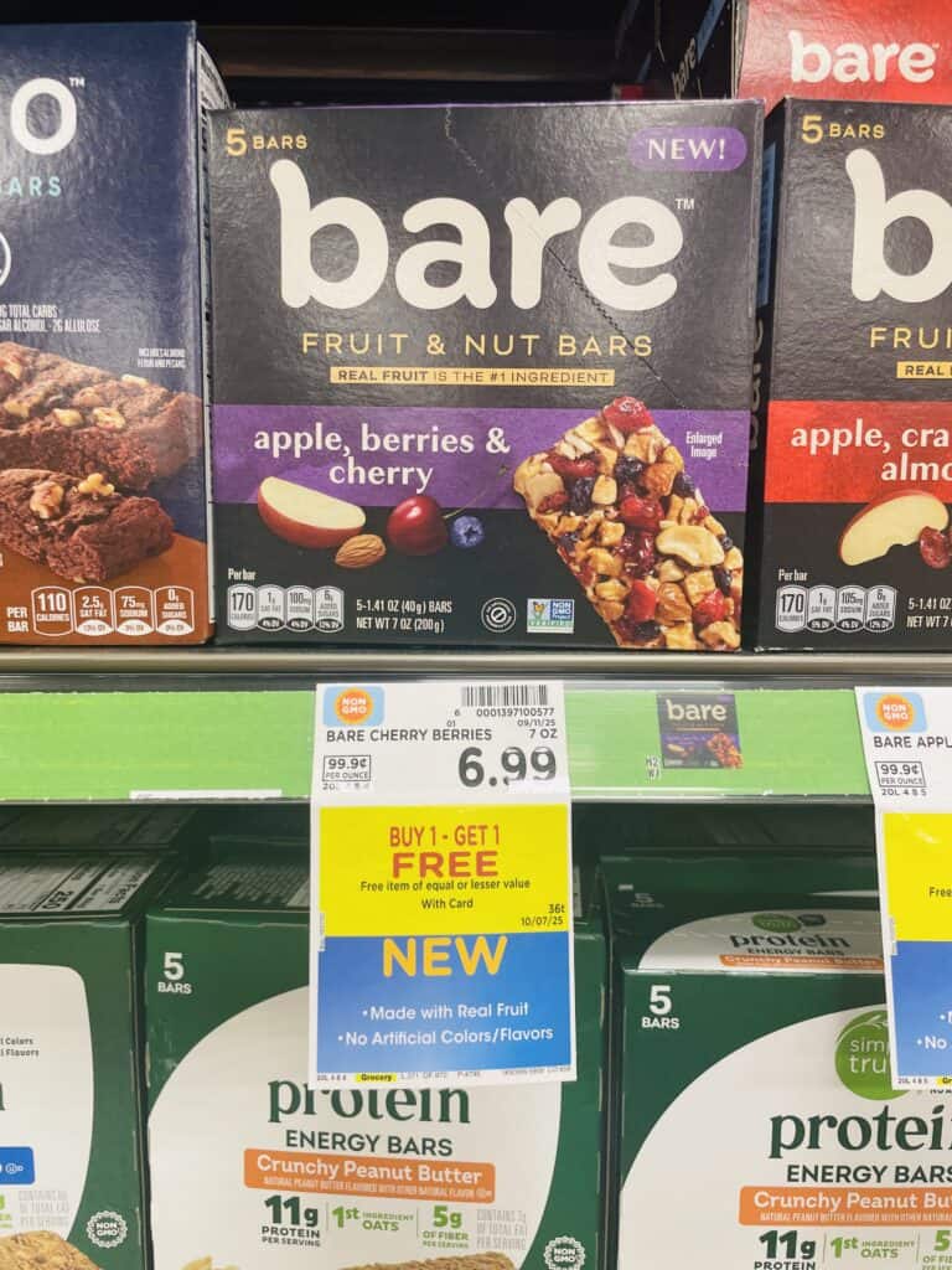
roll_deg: -0.9
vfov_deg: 67.3
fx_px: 953
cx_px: 476
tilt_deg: -6.7
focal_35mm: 26
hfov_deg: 53.1
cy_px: 635
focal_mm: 4.2
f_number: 1.6
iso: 64
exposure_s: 1/60
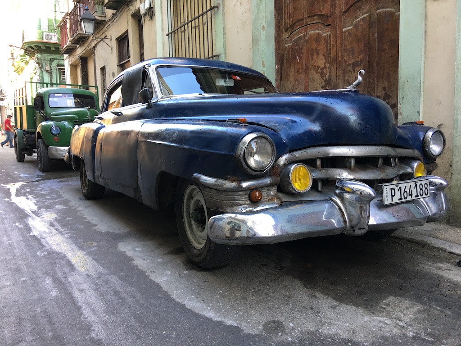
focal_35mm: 29
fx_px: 386
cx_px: 230
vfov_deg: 48.2
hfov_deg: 61.7
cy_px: 173
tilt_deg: -5.3
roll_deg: +1.5
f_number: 2.2
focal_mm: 4.15
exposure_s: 1/30
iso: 25
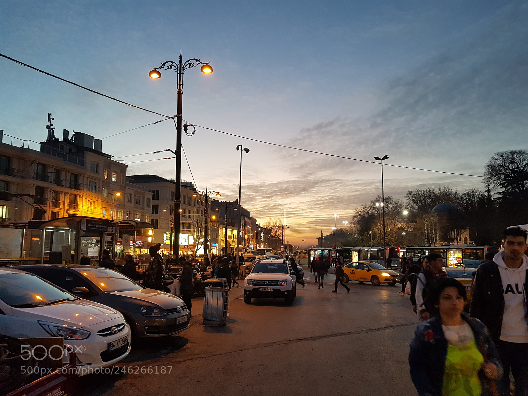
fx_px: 397
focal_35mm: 26
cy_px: 198
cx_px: 264
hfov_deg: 67.3
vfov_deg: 53.1
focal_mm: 4.2
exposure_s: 1/50
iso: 250
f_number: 1.7
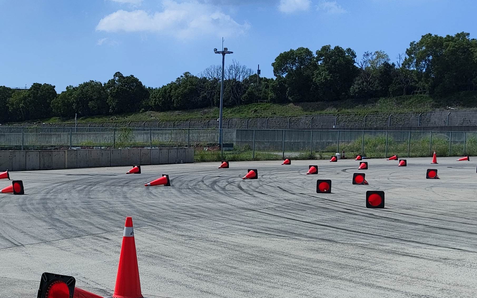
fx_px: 845
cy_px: 211
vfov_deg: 19.9
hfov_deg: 30.5
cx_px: 78
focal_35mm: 65
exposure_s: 1/2932
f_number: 1.8
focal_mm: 4.68
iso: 50
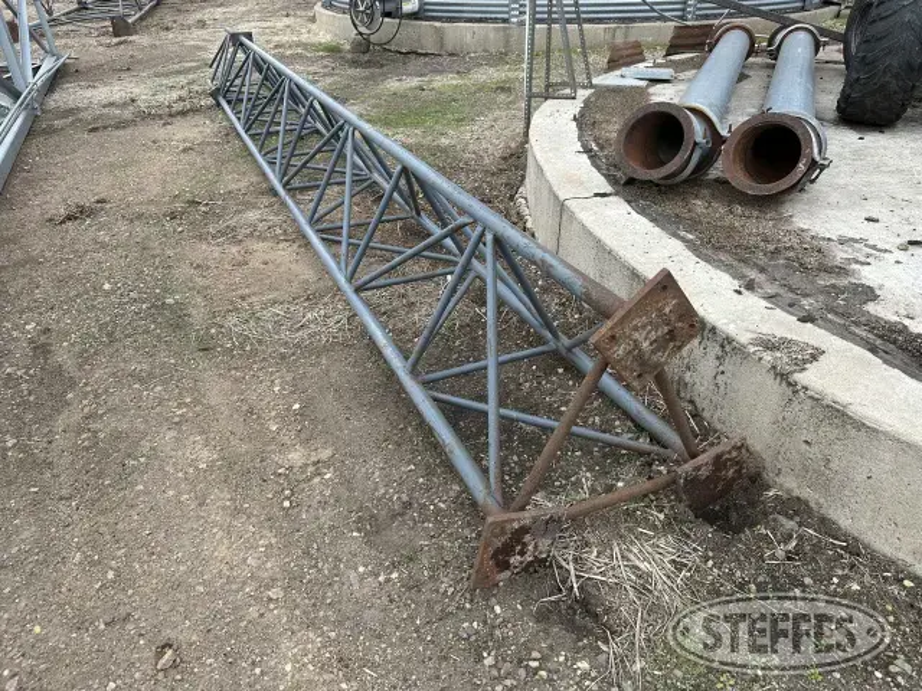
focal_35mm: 24
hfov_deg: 71.6
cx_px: 461
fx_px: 639
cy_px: 346
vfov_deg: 56.8
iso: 80
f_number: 1.78
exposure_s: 1/2252
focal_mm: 6.86
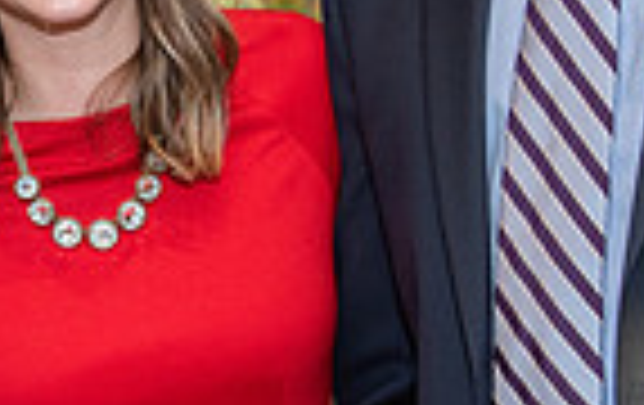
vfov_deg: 8.6
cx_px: 21
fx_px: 2691
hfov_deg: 13.5
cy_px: 203
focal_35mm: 153
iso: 640
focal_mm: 34
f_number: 4
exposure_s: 1/250
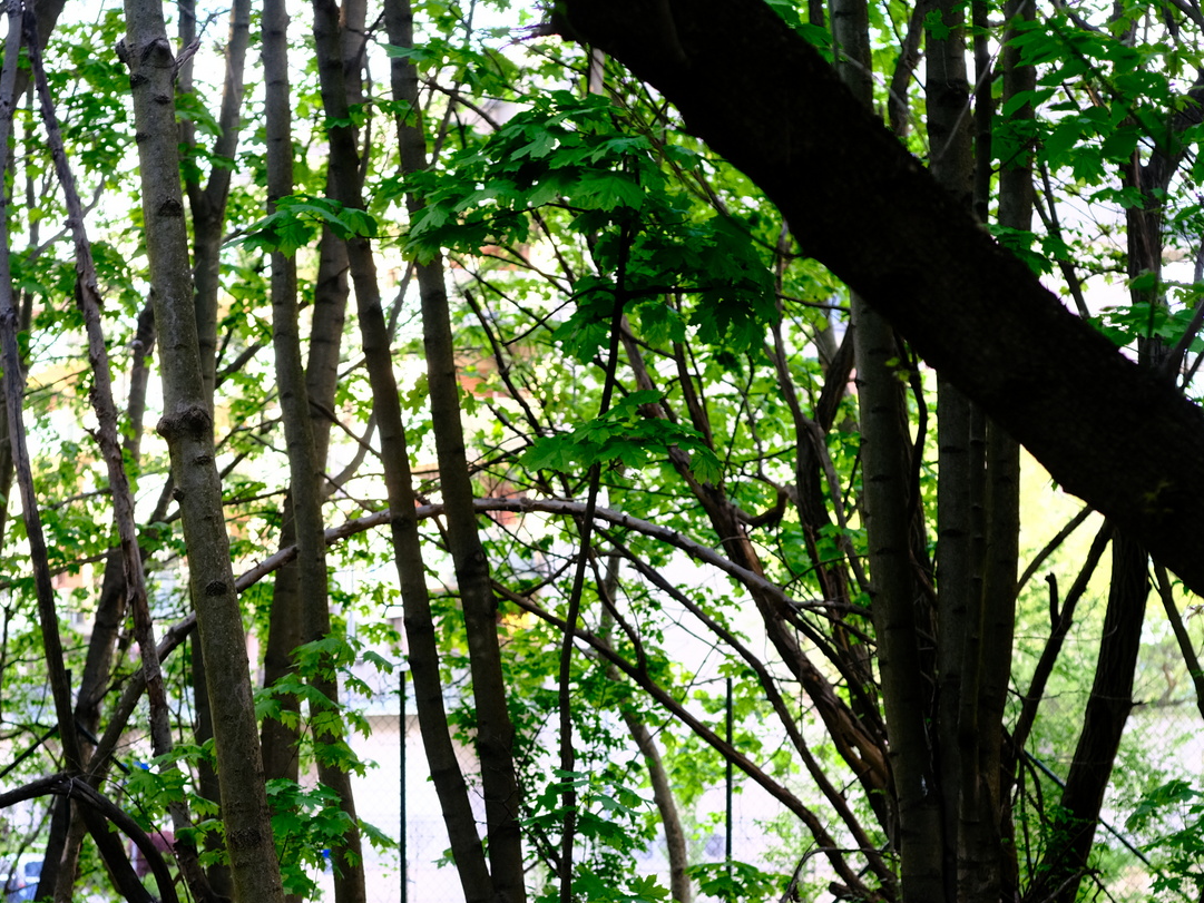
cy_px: 824
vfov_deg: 19.5
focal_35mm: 74
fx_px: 2574
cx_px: 890
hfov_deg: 26.0
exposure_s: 1/100
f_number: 4
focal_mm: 50
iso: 640
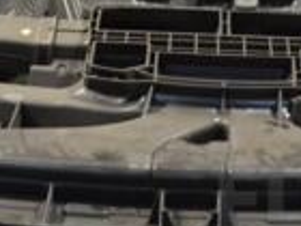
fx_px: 1557
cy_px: -88
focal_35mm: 179
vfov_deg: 8.2
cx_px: 178
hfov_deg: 11.0
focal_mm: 29
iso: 3200
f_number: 6.3
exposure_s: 1/160
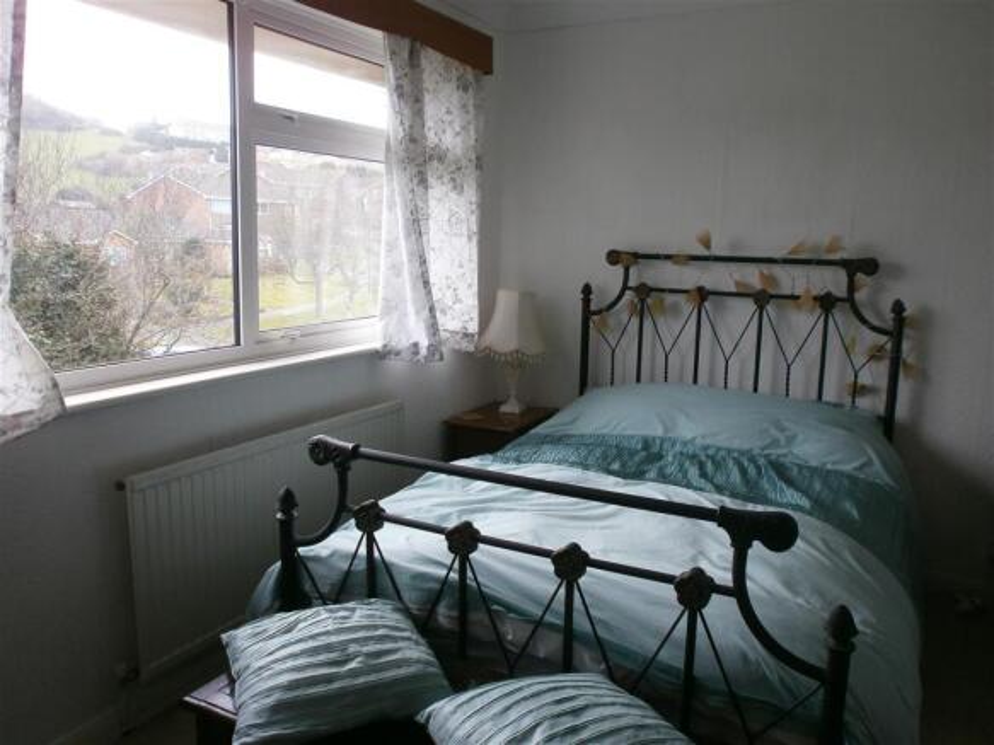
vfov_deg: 51.3
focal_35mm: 27
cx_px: 497
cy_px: 372
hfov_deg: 65.3
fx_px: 775
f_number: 2.9
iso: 125
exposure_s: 1/30
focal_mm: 4.8
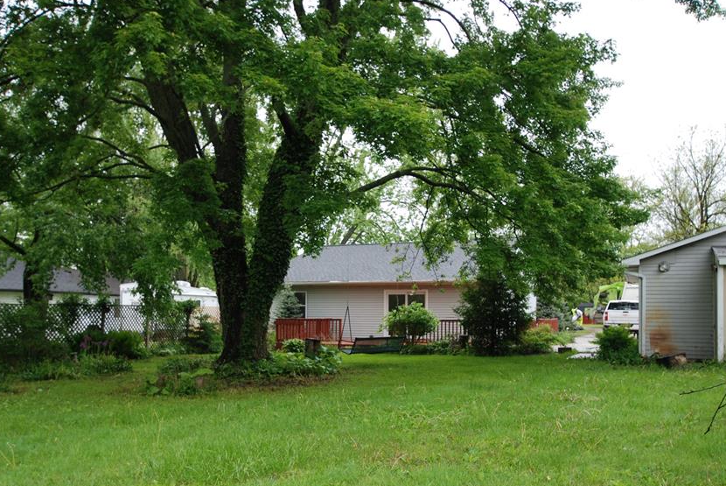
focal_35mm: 37
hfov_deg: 51.8
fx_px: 747
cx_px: 357
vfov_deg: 35.9
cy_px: 295
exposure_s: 1/100
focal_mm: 20
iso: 200
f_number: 5.6
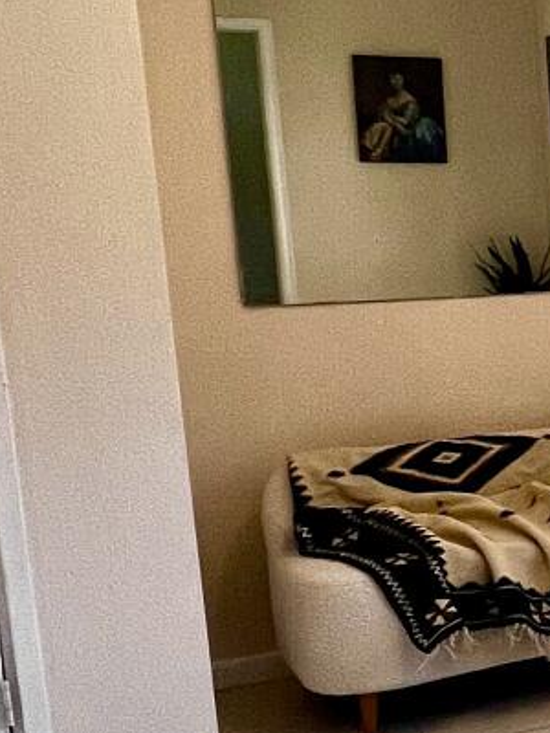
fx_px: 1377
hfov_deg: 15.3
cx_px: 1248
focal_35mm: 65
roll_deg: +0.2
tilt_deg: -8.5
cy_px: 394
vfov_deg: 29.8
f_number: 1.8
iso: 80
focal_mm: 1.57
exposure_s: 1/120
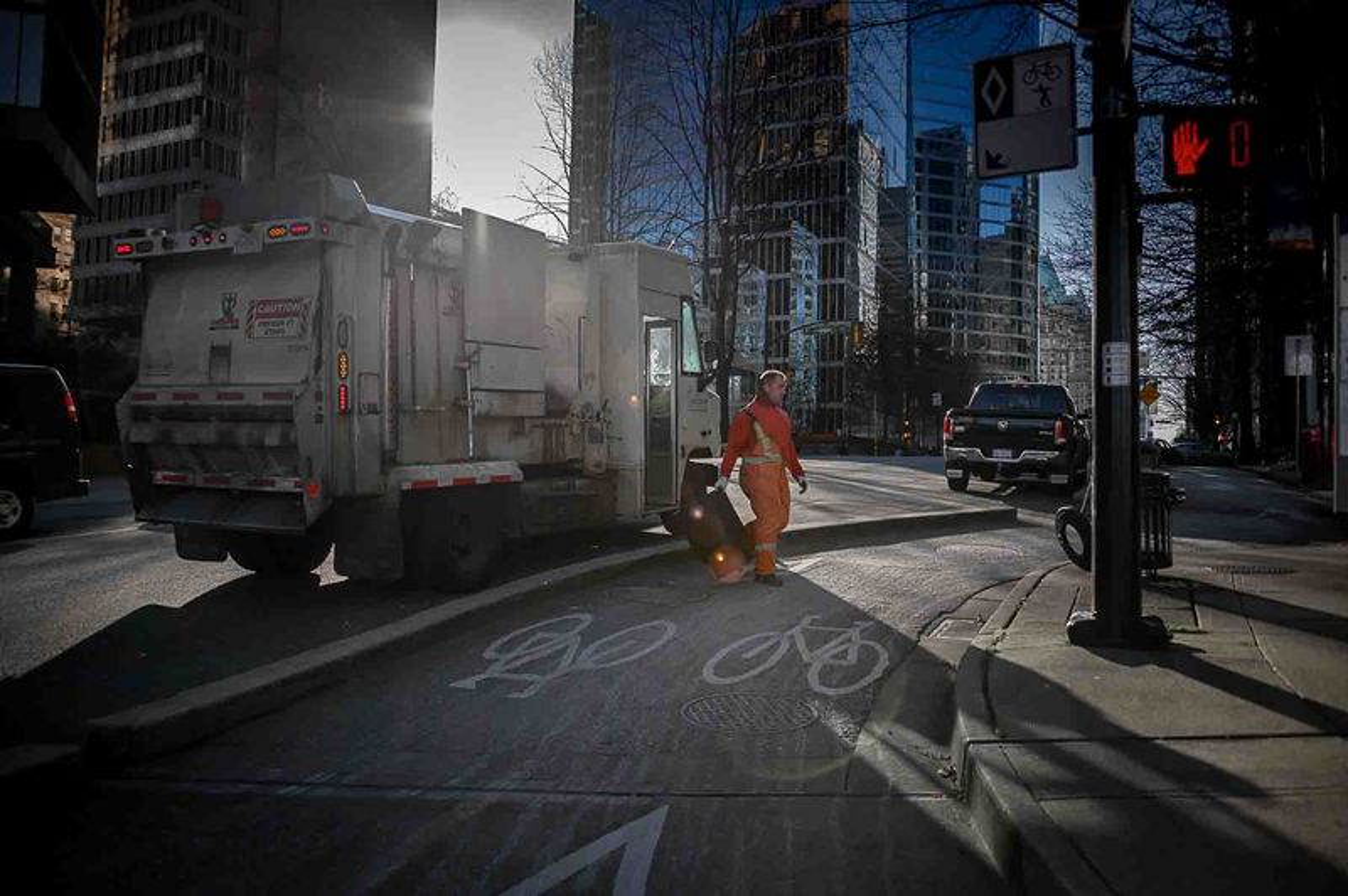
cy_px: 448
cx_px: 674
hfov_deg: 65.5
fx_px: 1048
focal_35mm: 28
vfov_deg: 46.3
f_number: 3.5
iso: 125
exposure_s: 1/500
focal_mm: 28
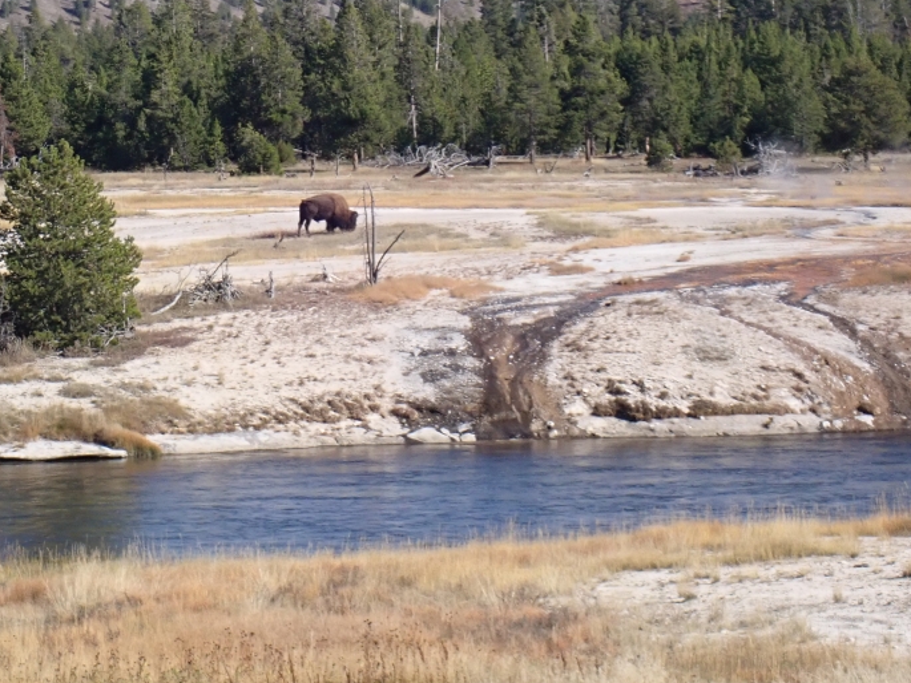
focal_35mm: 146
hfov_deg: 13.5
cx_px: 330
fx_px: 3843
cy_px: 258
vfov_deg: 10.2
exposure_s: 1/100
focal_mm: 18
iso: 320
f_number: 18
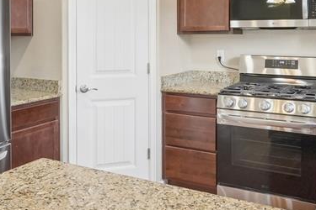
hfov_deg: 47.4
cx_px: 166
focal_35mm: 41
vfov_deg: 31.2
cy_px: 24
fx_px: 360
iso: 800
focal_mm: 10
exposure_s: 1/25
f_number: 8
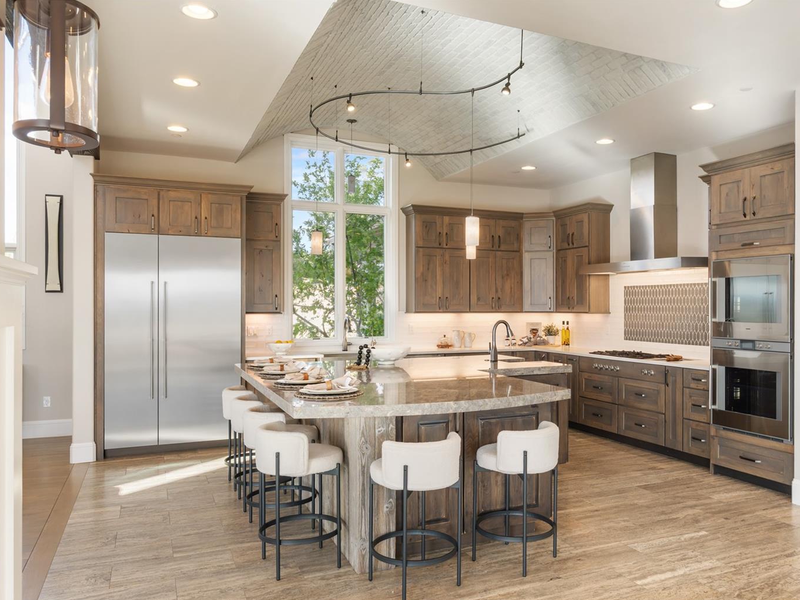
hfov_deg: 65.0
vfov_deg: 51.3
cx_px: 460
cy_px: 311
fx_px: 624
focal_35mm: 27
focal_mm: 16
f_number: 9
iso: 100
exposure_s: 1/1.67
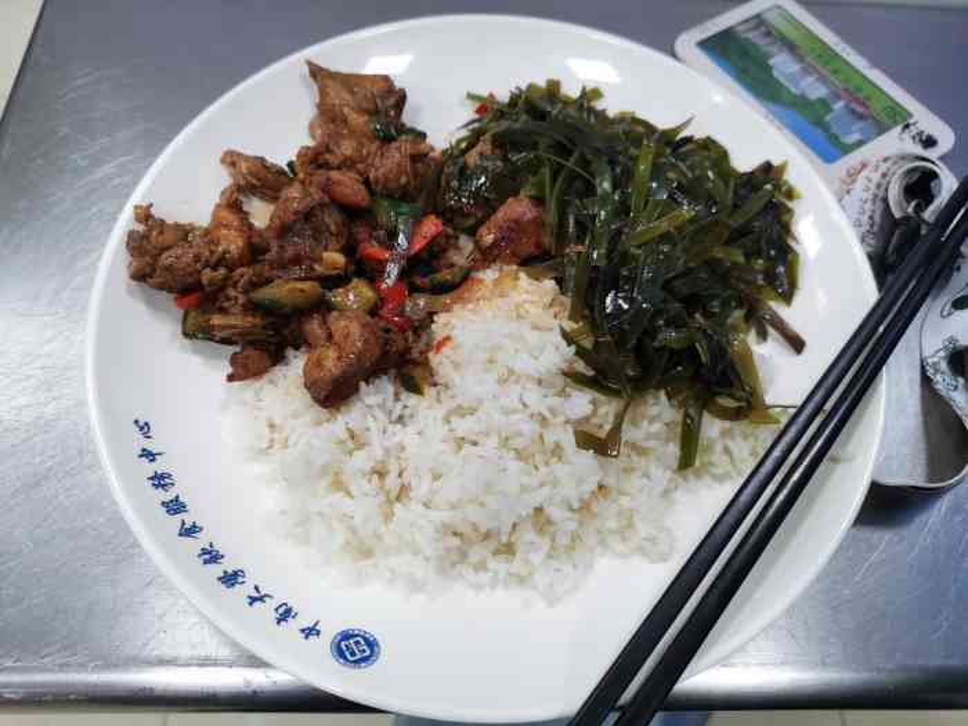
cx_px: 484
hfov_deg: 65.3
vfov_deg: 51.4
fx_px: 755
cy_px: 363
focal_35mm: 27
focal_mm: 5.58
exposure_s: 1/50
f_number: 1.8
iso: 200
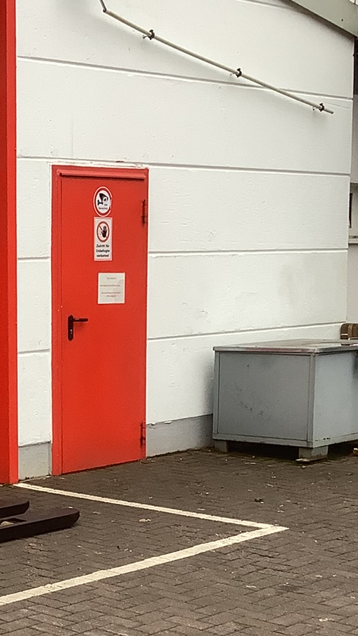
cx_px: -122
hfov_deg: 15.1
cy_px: 465
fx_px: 1282
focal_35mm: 76
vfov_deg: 27.5
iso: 64
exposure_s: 1/50
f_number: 2.4
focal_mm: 3.3
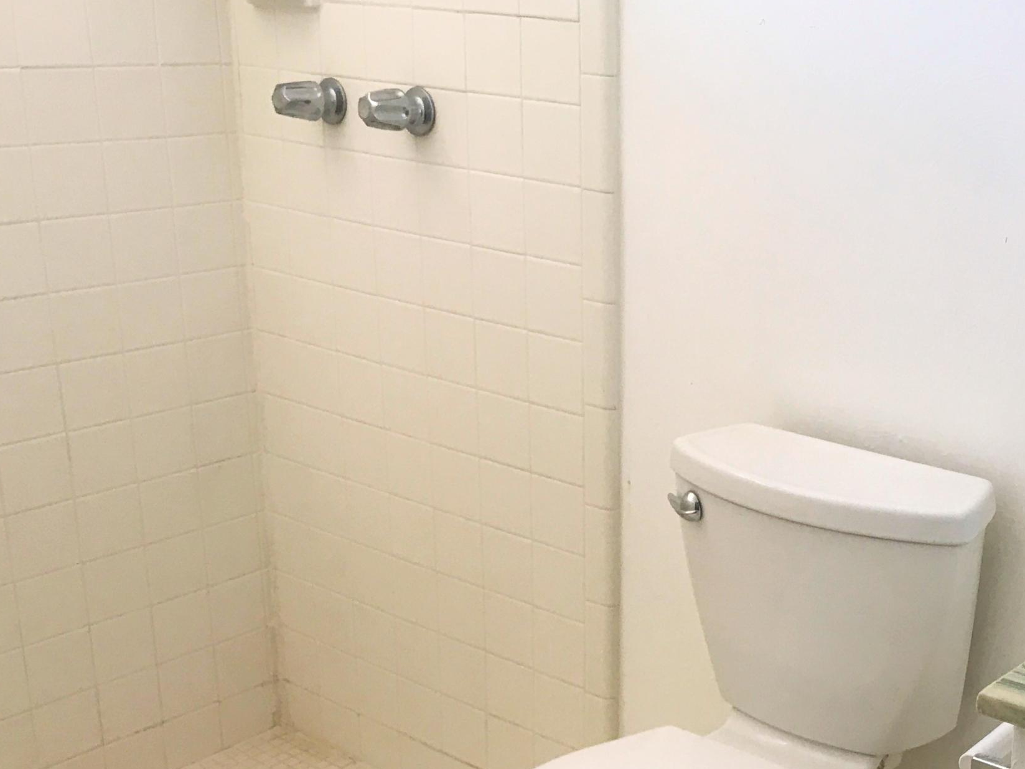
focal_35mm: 51
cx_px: 836
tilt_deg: -18.6
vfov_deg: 28.3
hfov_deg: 36.1
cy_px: 526
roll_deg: -1.7
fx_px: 1510
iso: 25
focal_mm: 3.99
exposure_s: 1/30
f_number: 1.8
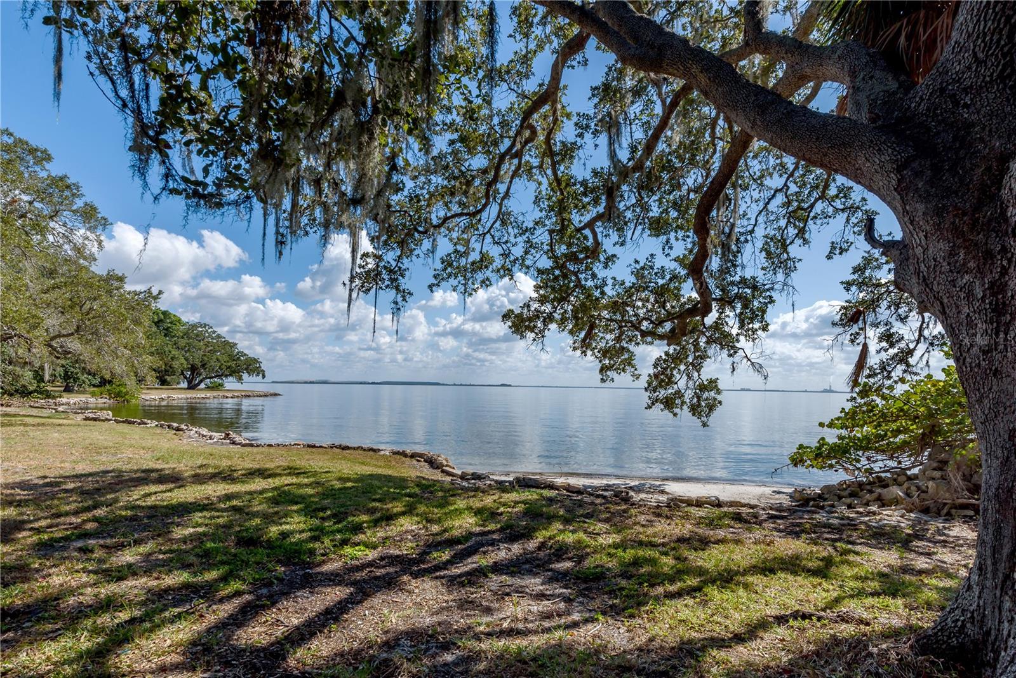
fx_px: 452
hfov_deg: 96.7
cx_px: 508
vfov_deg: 73.8
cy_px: 339
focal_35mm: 16
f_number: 10
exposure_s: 1/640
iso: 320
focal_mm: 16
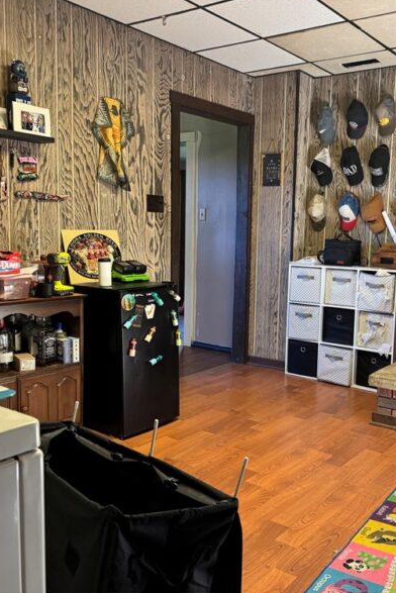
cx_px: 253
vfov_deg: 55.8
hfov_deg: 38.6
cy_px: 296
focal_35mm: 34
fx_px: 560
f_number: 1.78
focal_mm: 6.76
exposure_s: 1/60
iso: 400
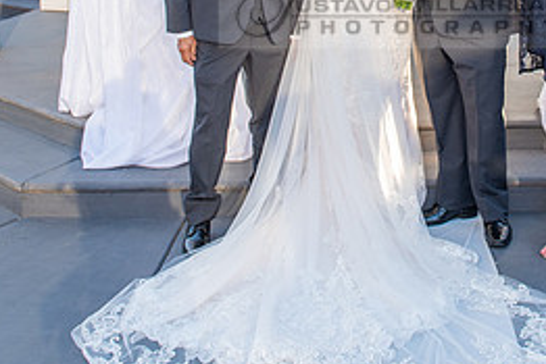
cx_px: 401
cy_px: -31
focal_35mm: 61
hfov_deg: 32.3
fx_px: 926
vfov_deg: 21.2
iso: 200
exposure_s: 1/160
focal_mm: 24
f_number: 4.5
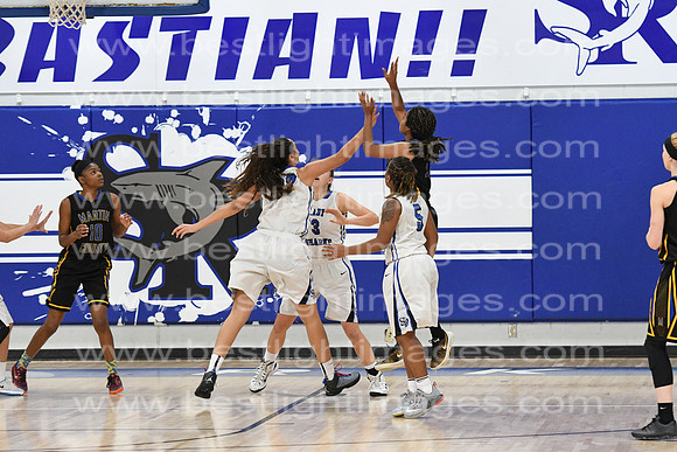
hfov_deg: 10.5
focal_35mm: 195
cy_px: 226
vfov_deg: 7.0
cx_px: 338
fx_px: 3668
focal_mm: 130
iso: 5000
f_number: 4
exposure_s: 1/640
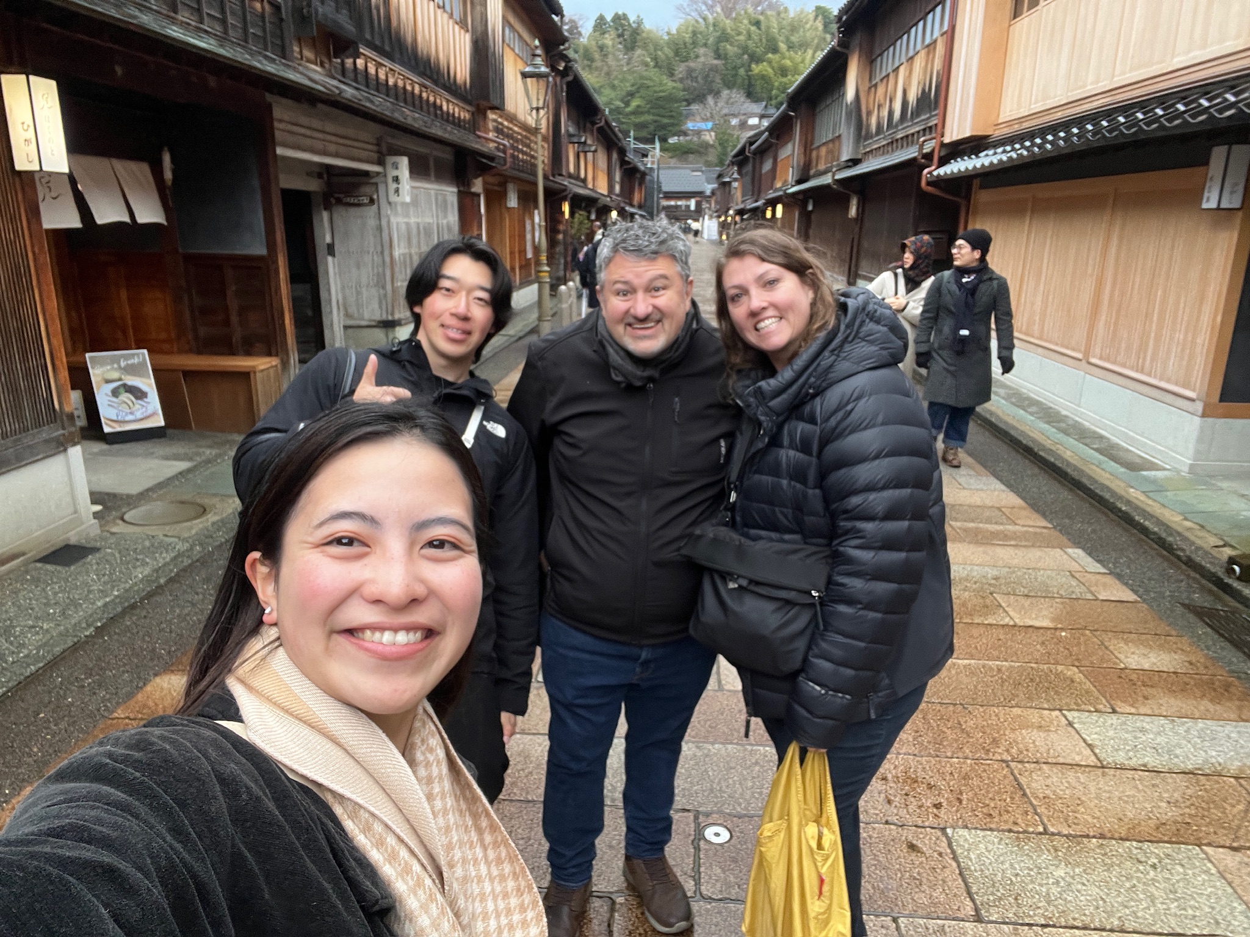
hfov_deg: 73.9
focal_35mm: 23
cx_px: 625
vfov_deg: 58.9
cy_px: 468
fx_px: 831
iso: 100
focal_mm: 2.71
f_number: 2.2
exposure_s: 1/86
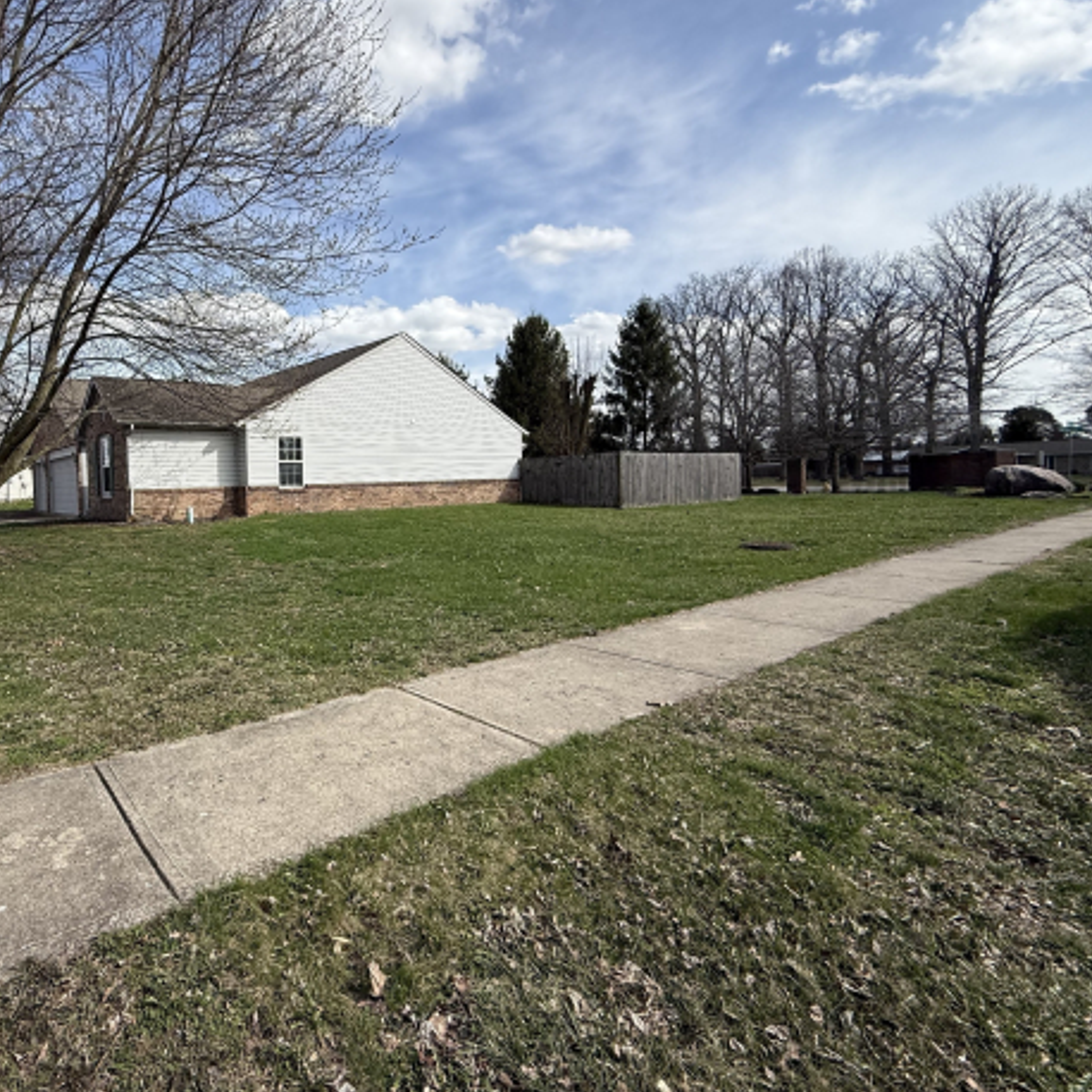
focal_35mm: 18
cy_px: 510
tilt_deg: -1.9
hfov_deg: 76.0
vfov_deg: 80.6
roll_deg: +1.3
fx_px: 642
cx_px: 302
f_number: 2.2
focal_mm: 2.22
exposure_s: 1/1961
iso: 50
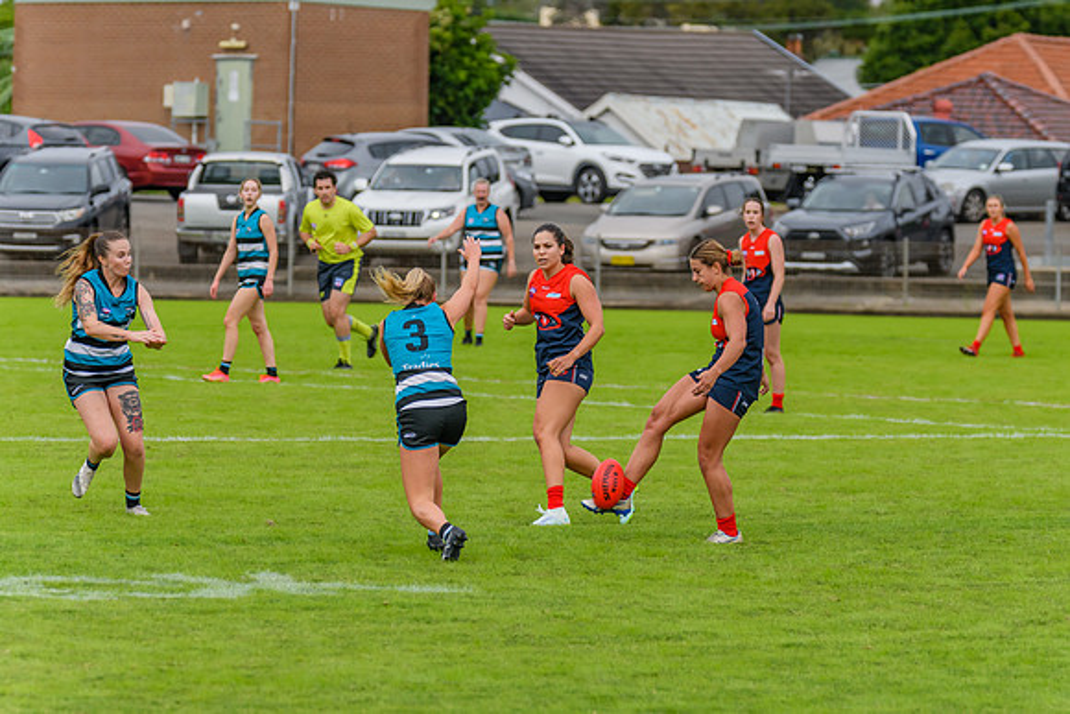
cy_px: 339
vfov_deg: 4.5
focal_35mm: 309
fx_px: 9185
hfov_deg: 6.7
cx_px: 596
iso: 800
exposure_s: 1/1600
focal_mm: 250
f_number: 6.3
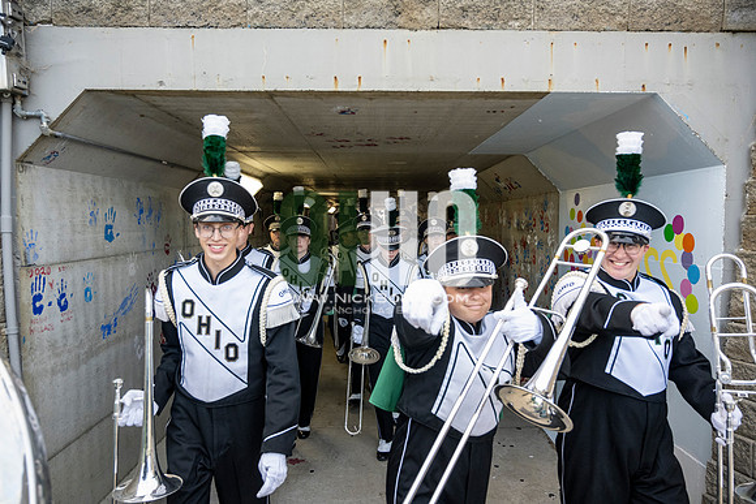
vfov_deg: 53.2
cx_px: 378
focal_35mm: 24
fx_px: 504
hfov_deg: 73.7
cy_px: 252
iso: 1600
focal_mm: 24
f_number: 4
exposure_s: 1/800
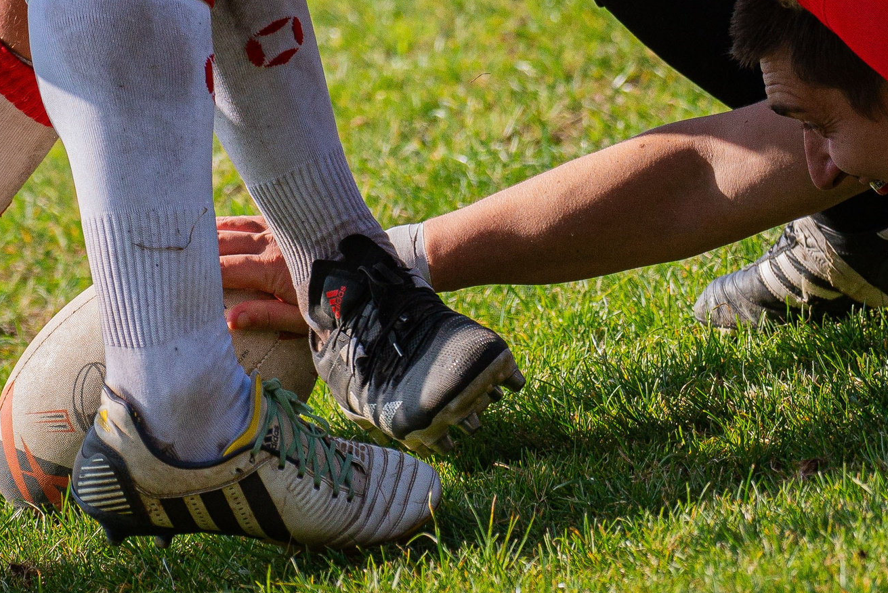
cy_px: -21
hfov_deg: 2.9
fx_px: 17444
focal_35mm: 707
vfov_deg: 1.9
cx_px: 525
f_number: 5.6
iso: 800
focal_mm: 230
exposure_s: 1/2500
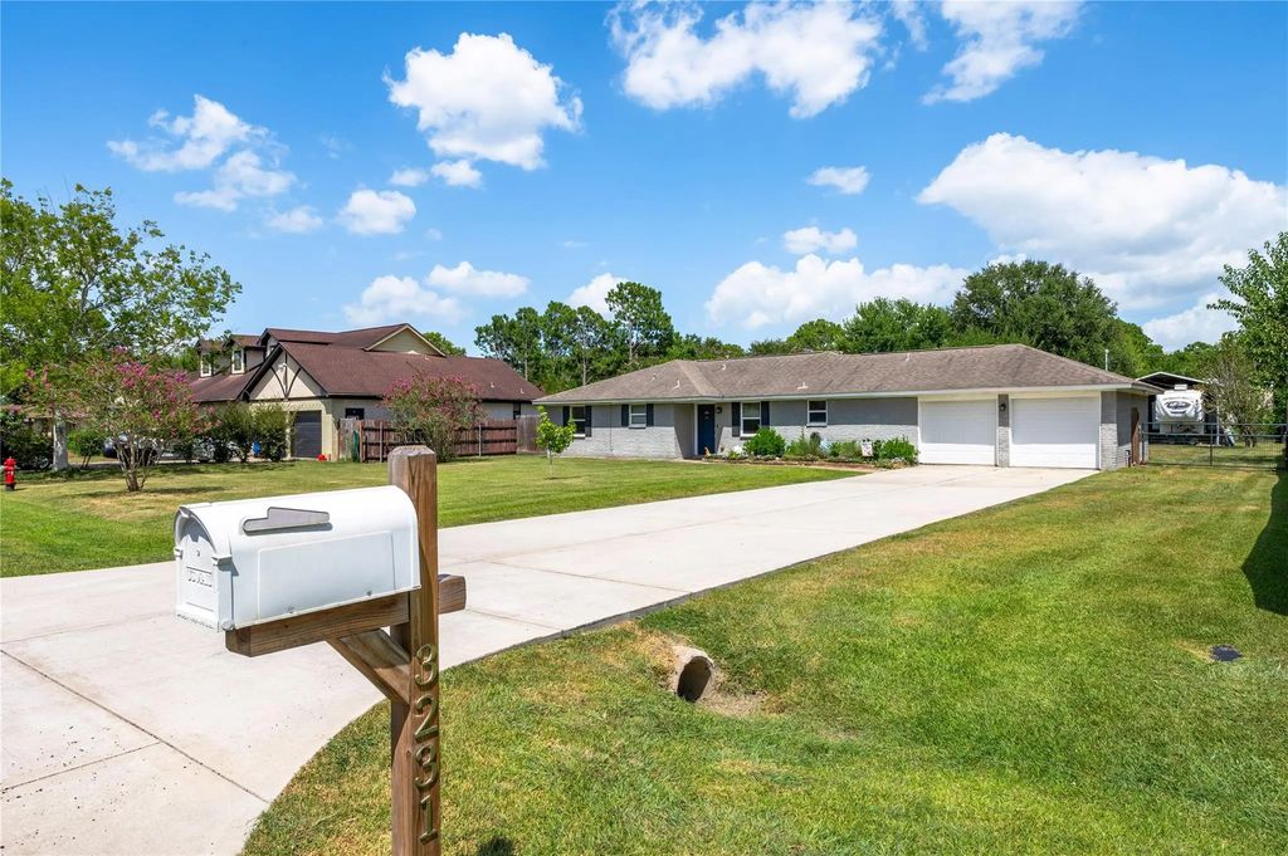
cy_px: 428
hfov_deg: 78.6
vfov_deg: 57.1
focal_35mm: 22
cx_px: 644
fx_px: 786
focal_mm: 22
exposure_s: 1/250
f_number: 14
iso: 125
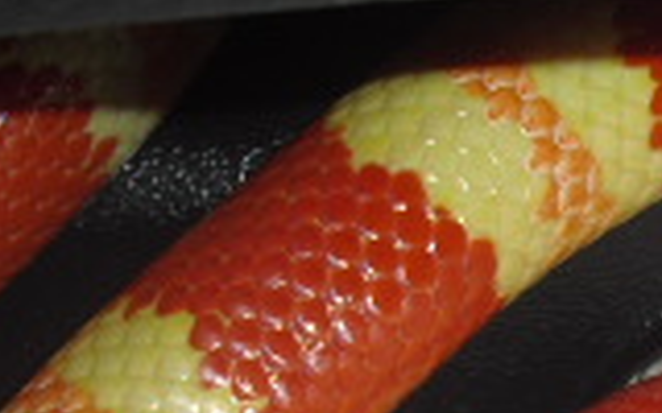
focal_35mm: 153
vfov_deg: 8.3
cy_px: 739
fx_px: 2760
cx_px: 679
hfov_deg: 13.5
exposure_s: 1/60
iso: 100
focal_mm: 6.3
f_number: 3.1
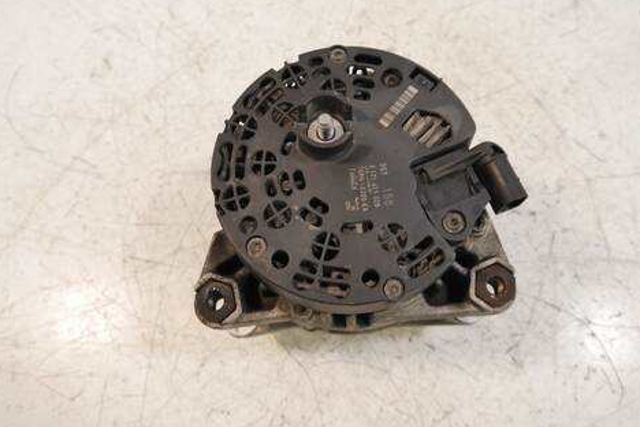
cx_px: 321
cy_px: 193
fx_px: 569
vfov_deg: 41.1
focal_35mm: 32
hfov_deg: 58.7
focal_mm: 15
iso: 1250
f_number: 3.5
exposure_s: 1/125
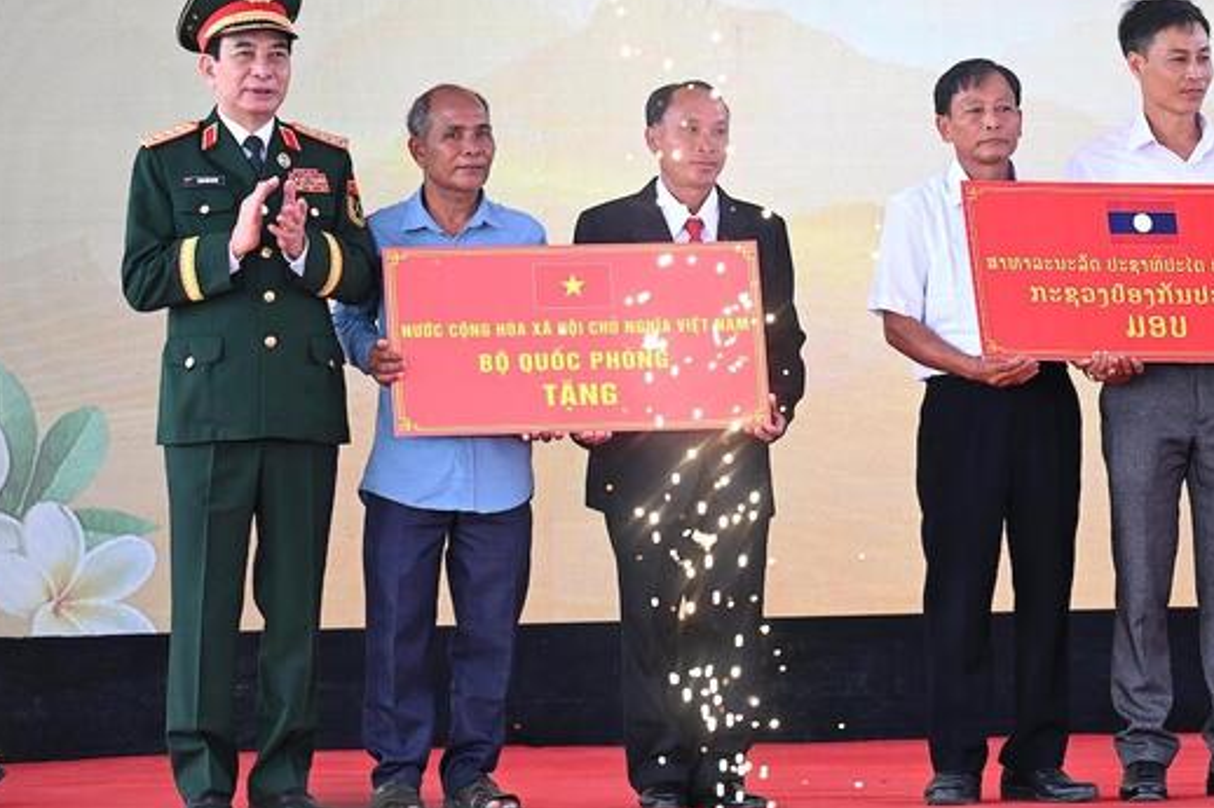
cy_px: 212
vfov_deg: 7.1
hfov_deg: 10.7
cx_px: 792
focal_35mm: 193
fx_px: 6506
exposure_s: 1/640
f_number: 2.8
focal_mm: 125
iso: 640
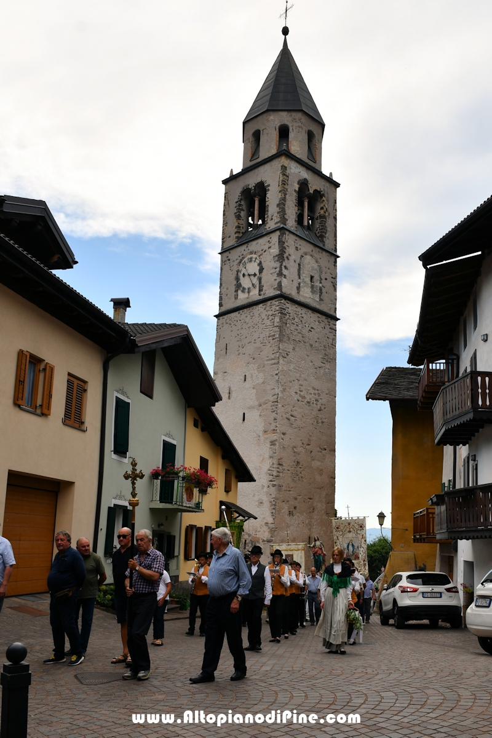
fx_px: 553
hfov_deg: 47.9
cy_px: 369
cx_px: 246
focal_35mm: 27
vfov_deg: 67.4
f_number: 9
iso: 100
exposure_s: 1/320
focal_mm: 18
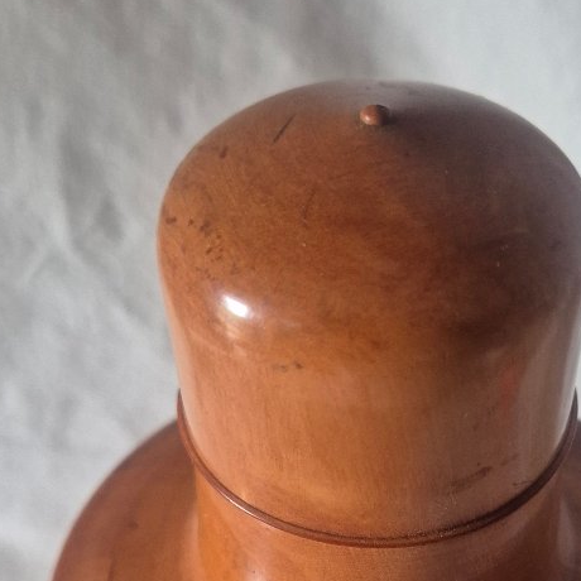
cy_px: 560
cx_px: 409
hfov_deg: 31.8
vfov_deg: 30.3
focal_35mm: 53
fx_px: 1006
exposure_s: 1/100
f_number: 1.8
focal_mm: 5.4
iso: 640
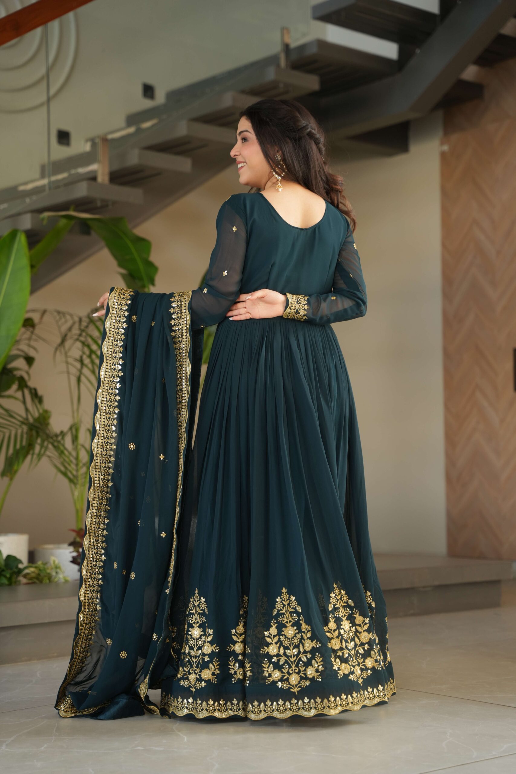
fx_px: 1352
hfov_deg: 21.6
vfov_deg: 31.9
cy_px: 387
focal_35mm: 63
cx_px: 258
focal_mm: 62.9
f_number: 3.2
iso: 400
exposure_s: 1/200
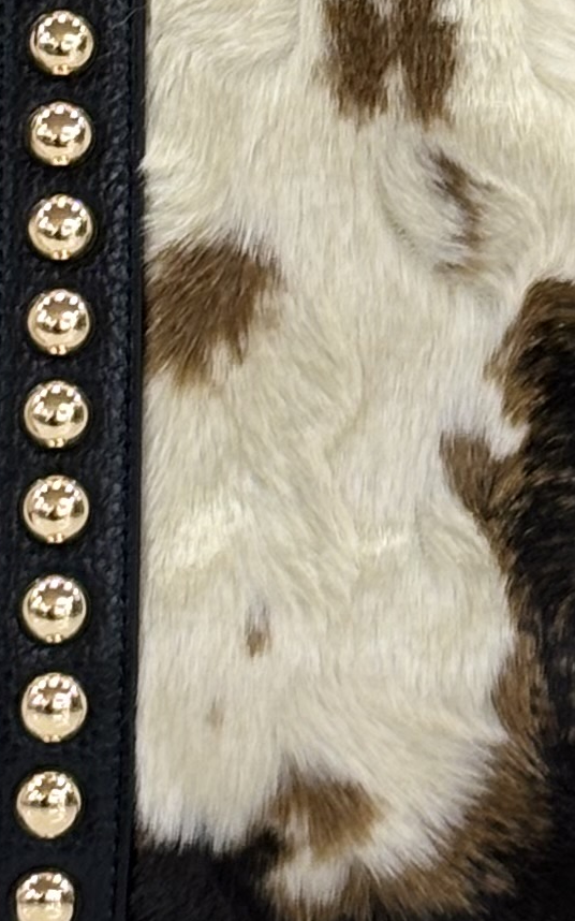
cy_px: -185
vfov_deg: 8.0
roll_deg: -3.1
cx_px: 396
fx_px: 6496
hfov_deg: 5.1
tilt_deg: -5.4
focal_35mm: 259
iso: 40
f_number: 1.6
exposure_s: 1/60
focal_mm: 5.96
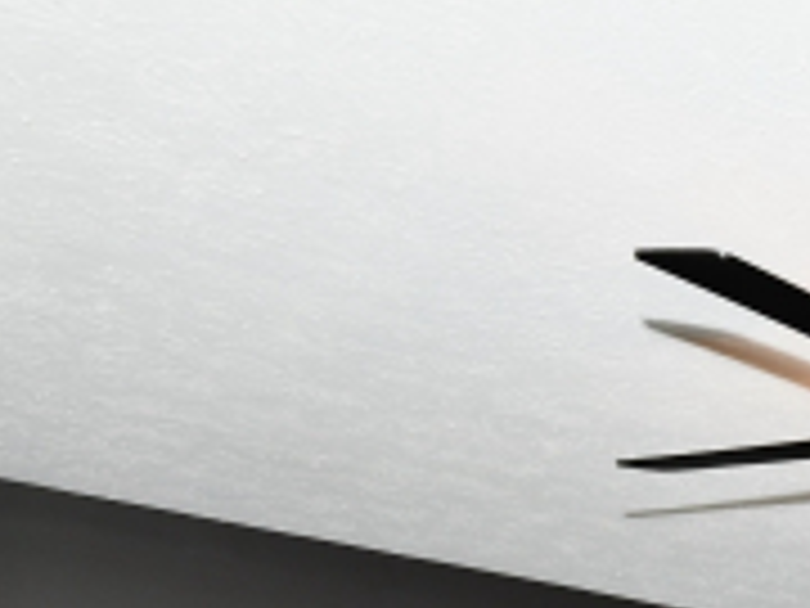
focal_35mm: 56
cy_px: 1018
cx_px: 1206
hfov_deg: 25.8
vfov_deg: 20.5
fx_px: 1310
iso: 640
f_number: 6.3
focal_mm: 14
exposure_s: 1/60
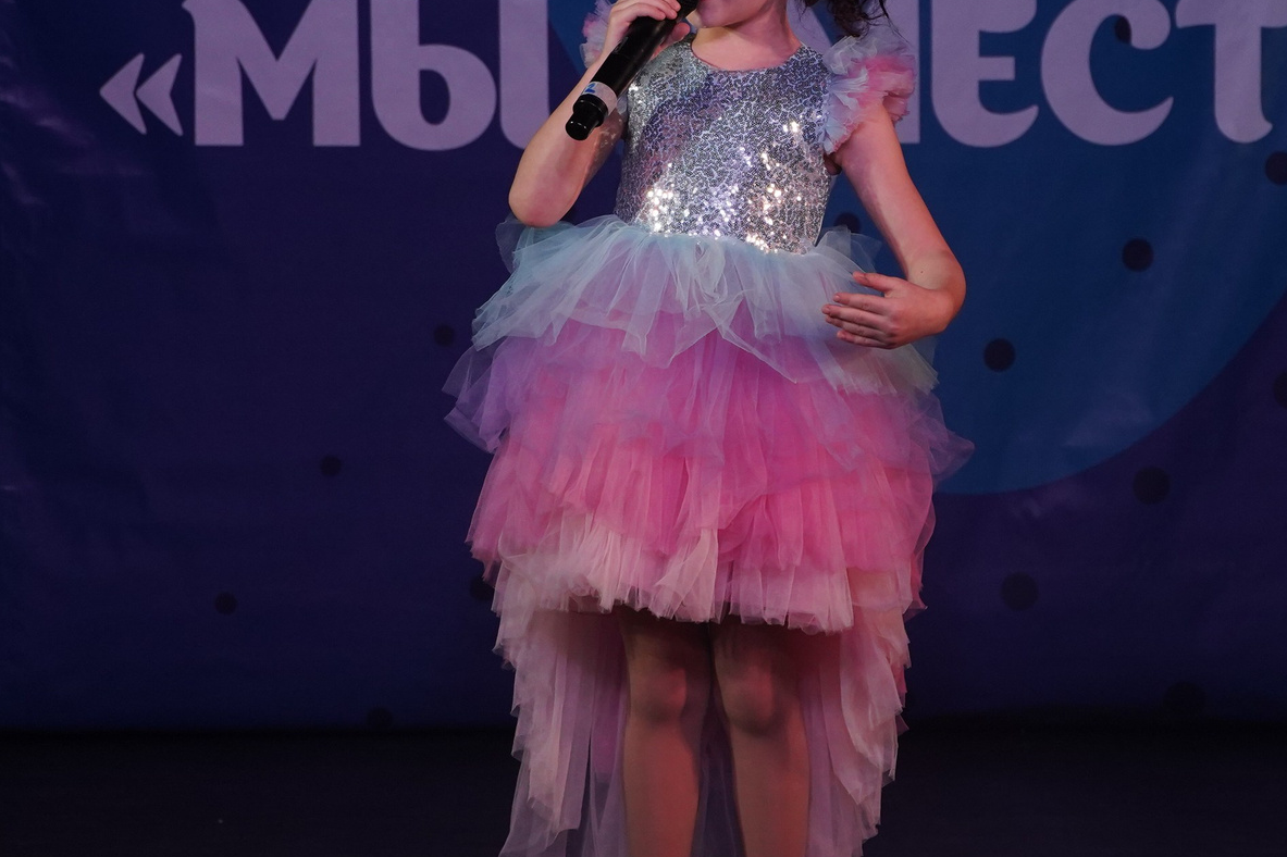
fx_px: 14081
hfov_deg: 5.2
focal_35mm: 394
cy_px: 347
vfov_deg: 3.5
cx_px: 946
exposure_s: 1/400
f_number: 5.6
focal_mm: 182
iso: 2000
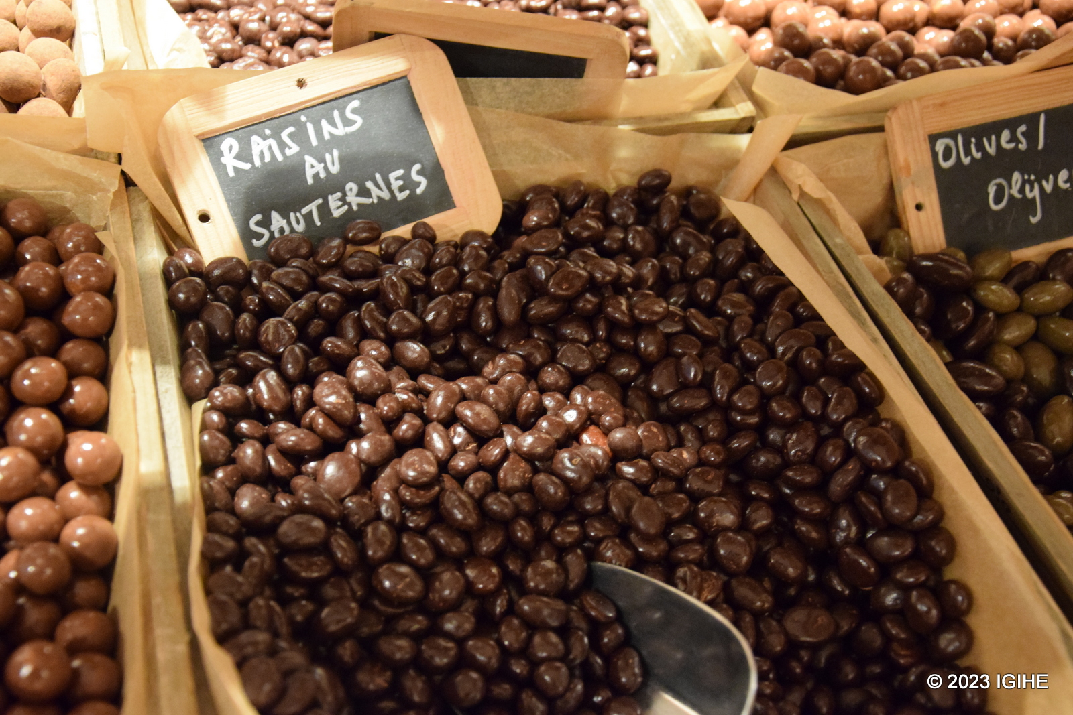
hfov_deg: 38.9
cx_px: 536
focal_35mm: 51
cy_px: 358
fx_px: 1520
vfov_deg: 26.5
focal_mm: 34
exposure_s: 1/60
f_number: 4.2
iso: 4500
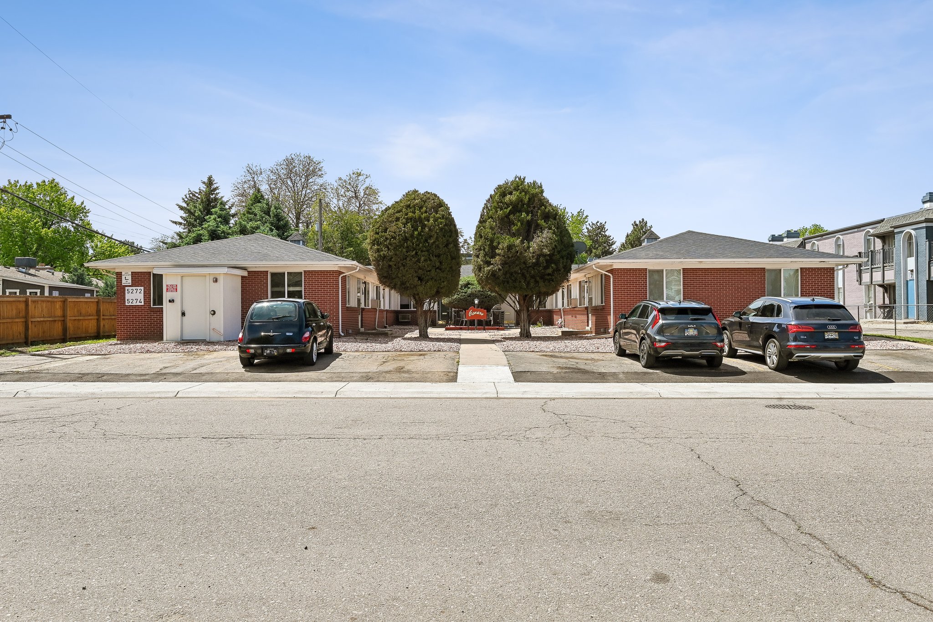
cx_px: 466
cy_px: 311
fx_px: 661
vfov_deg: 50.4
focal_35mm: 26
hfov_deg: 70.4
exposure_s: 1/800
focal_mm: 25.5
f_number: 10
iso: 400
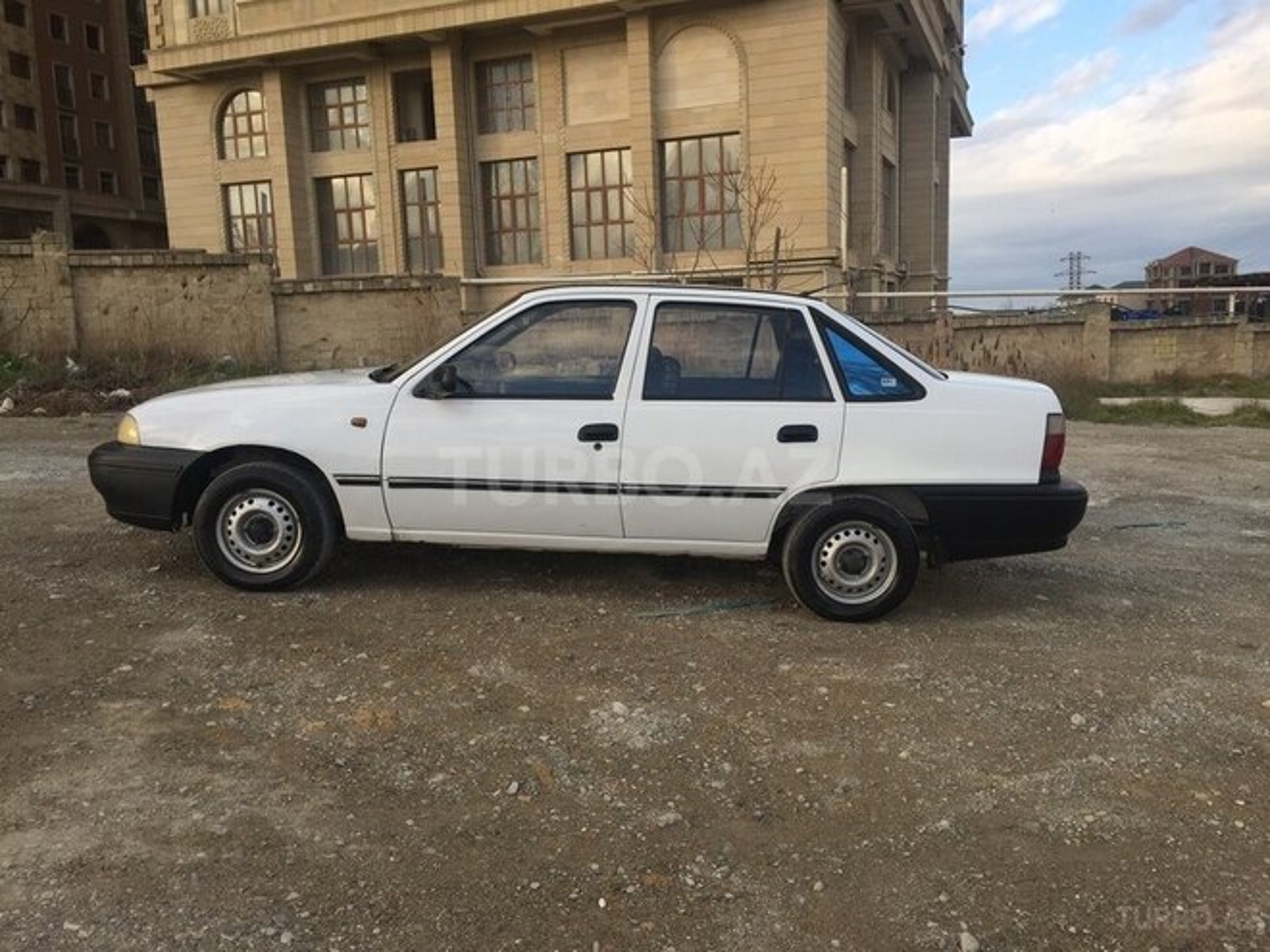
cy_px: 476
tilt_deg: -7.5
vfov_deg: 48.2
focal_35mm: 29
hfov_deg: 61.7
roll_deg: +2.0
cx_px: 635
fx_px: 1064
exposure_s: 1/549
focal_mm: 4.15
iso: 32
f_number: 2.2
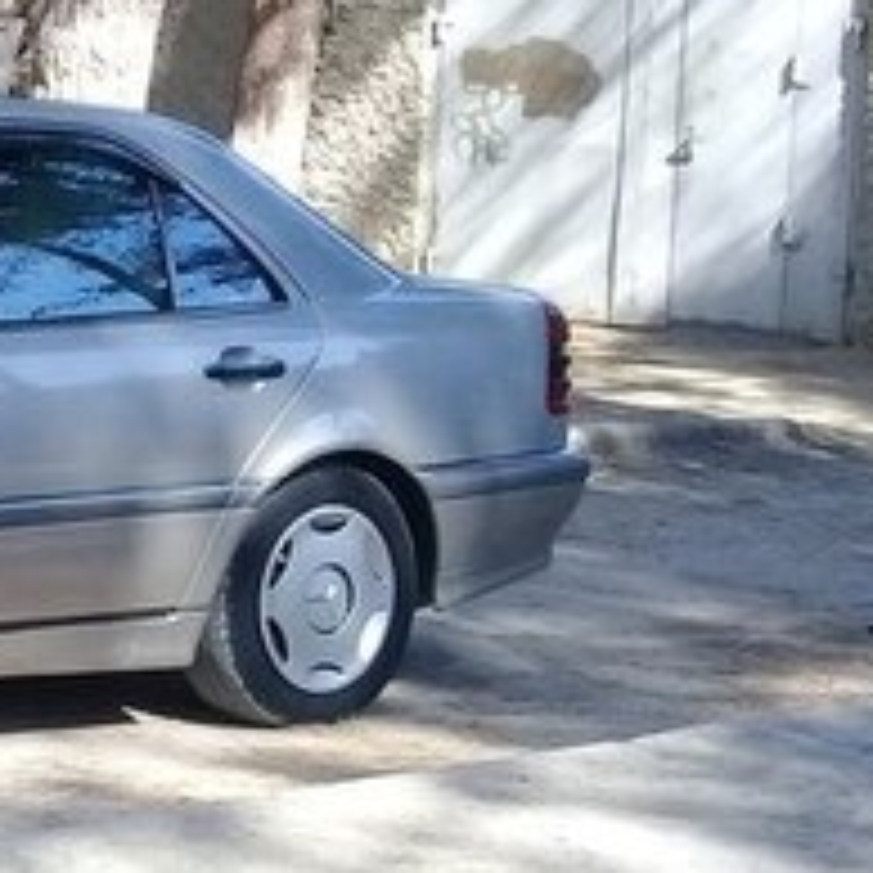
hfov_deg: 16.4
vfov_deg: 18.7
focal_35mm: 93
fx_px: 2654
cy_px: 448
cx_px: -562
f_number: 2.2
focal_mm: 3.3
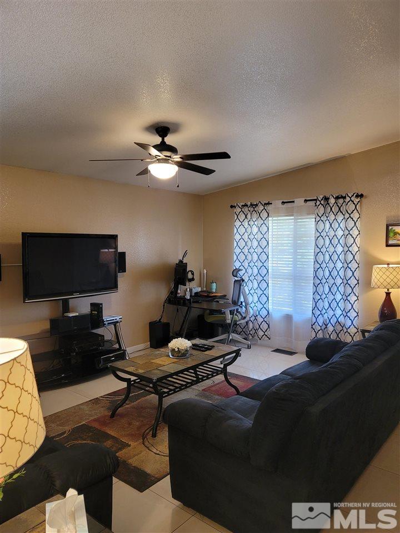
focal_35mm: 25
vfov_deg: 69.4
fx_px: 385
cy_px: 266
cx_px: 200
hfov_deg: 54.9
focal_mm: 7
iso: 250
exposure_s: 1/59
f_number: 1.8
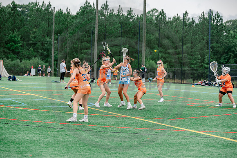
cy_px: 79
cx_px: 118
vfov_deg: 10.6
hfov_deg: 15.8
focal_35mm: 130
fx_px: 856
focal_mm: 130
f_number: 4.5
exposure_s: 1/320
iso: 250
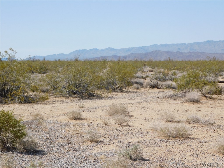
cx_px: 112
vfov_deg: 16.2
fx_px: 589
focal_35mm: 91
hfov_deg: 21.5
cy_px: 84
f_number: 4.5
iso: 125
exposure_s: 1/1000
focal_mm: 16.1
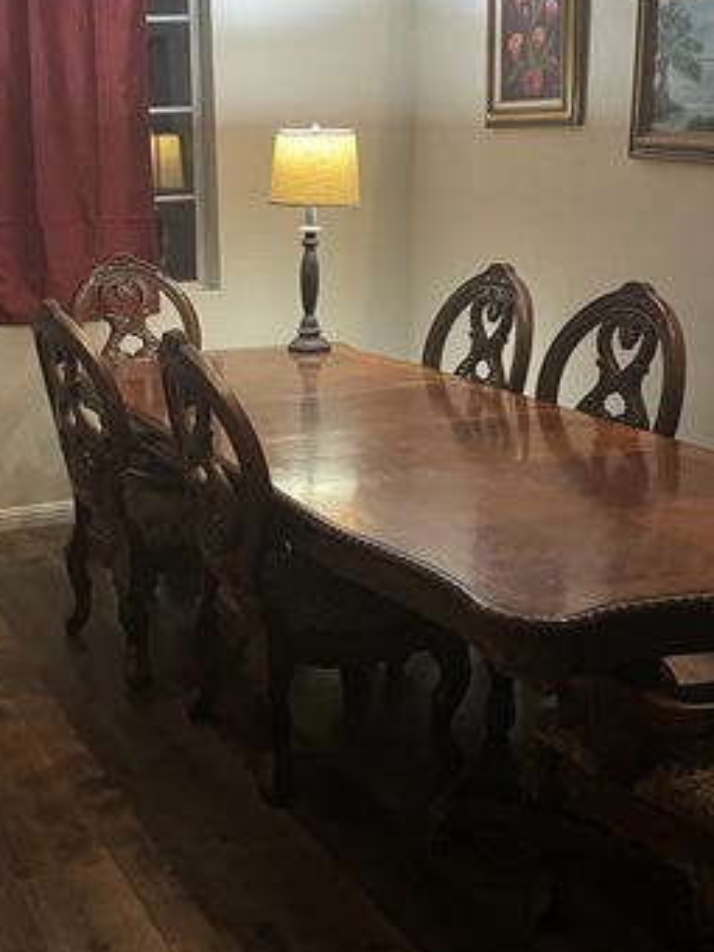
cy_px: 472
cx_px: 165
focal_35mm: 51
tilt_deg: -14.5
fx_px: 1403
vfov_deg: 37.5
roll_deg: +3.1
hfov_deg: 28.1
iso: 500
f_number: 1.6
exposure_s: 1/30
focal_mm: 4.2
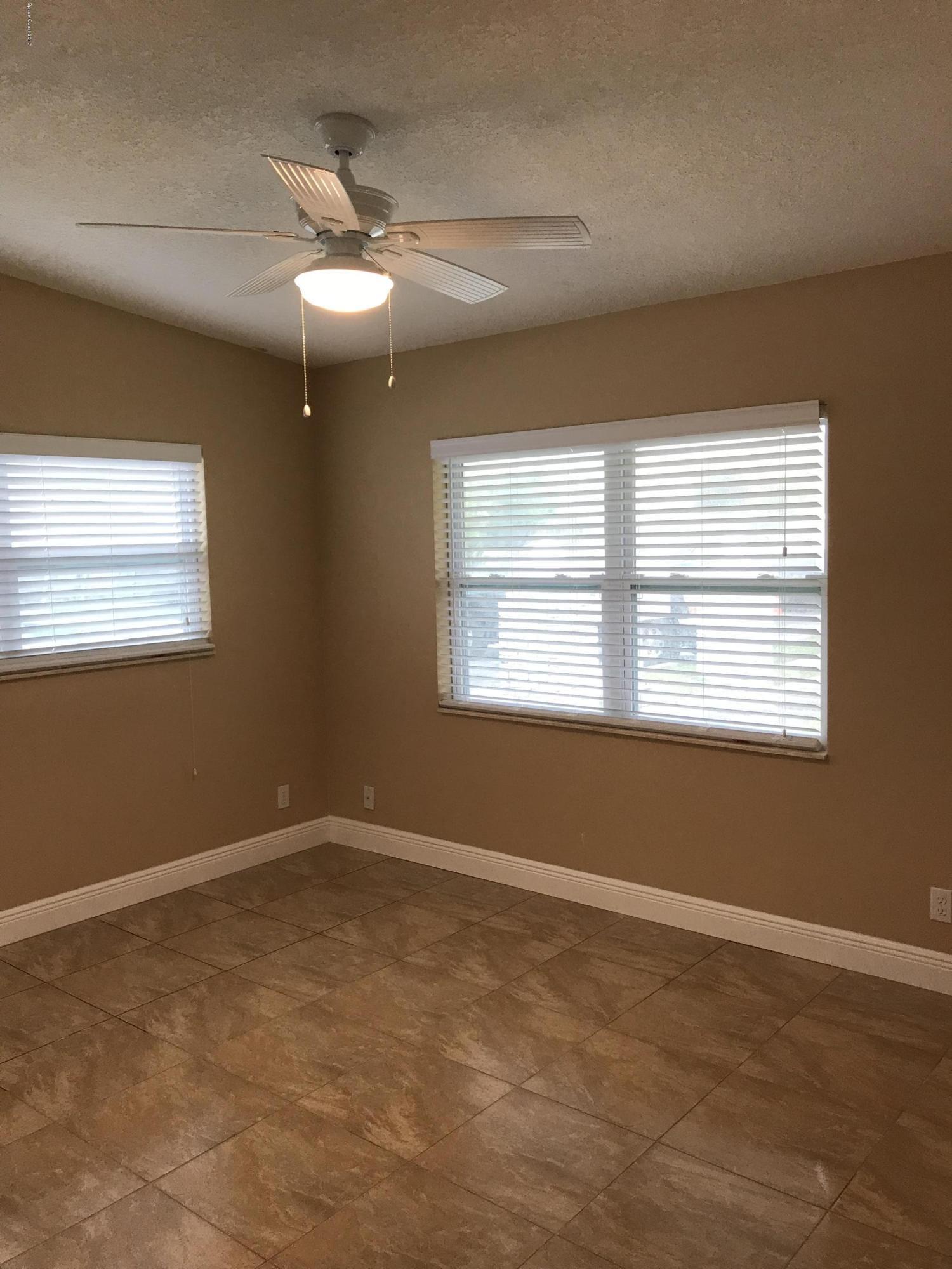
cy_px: 634
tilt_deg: -5.4
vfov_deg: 63.4
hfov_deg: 49.7
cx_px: 476
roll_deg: +1.0
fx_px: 1027
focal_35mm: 28
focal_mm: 3.99
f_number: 1.8
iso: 25
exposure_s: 1/40
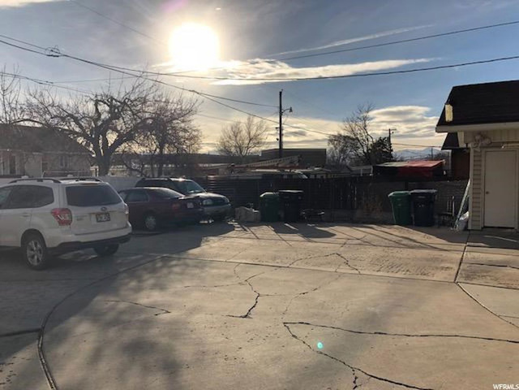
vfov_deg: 49.7
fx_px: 420
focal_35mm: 28
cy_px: 195
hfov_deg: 63.4
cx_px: 260
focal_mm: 3.99
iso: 20
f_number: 1.8
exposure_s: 1/2183
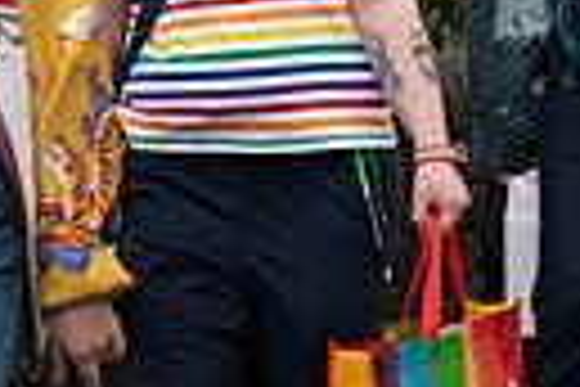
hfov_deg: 2.3
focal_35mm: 876
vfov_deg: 1.6
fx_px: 14112
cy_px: -97
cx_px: 1272
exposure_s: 1/500
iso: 250
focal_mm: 195
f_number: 6.3
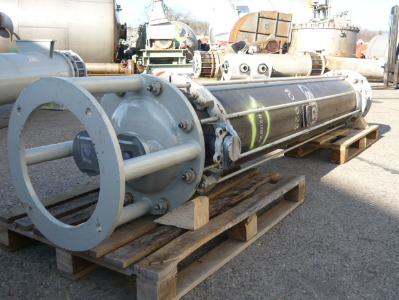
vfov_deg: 41.8
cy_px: 150
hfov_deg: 54.0
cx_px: 200
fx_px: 392
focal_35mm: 34
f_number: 2.8
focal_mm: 4.6
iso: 100
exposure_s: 1/400
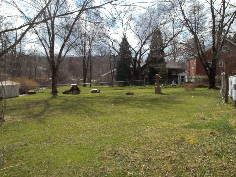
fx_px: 225
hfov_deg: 55.4
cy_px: 88
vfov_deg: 42.9
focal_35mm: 33
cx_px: 118
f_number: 8
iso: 64
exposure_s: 1/160
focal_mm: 5.9
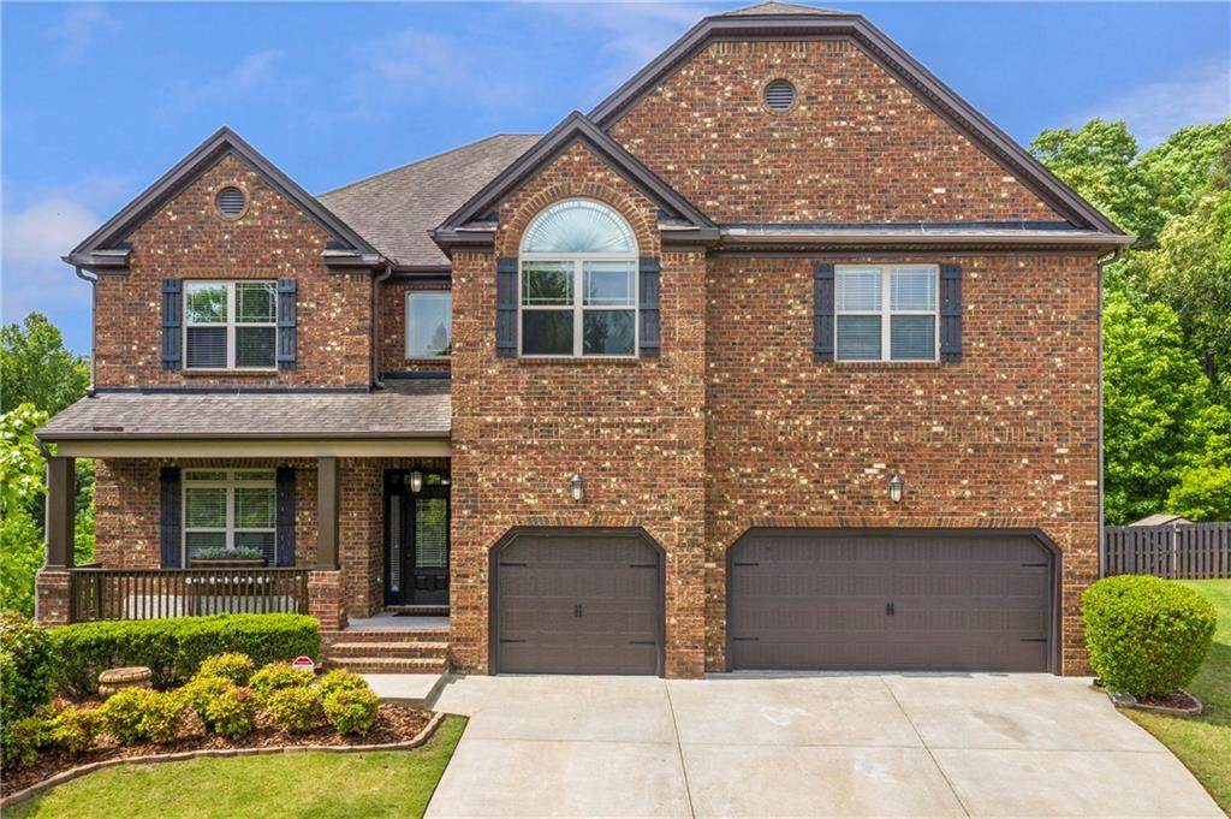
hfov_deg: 65.5
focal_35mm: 28
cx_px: 616
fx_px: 957
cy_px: 410
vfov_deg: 46.3
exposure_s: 1/500
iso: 100
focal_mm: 10.26
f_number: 6.3
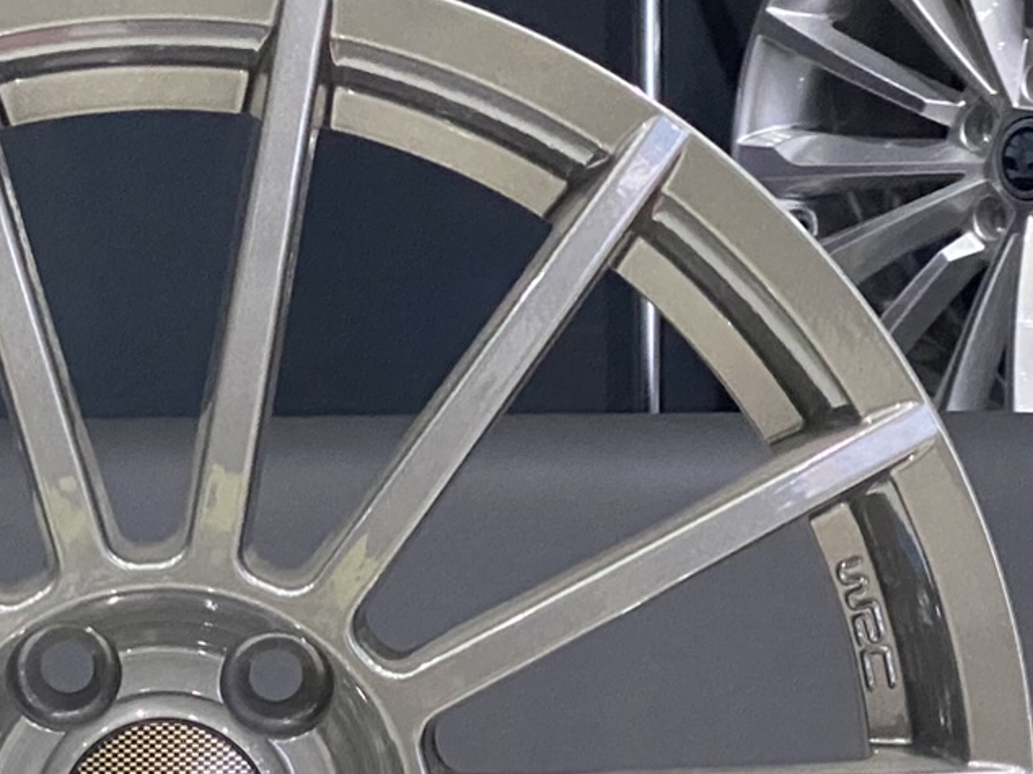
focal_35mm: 168
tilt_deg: -6.6
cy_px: 891
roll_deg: +0.6
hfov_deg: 11.7
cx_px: 173
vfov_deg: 8.7
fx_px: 5012
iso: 320
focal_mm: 6
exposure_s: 1/50
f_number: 2
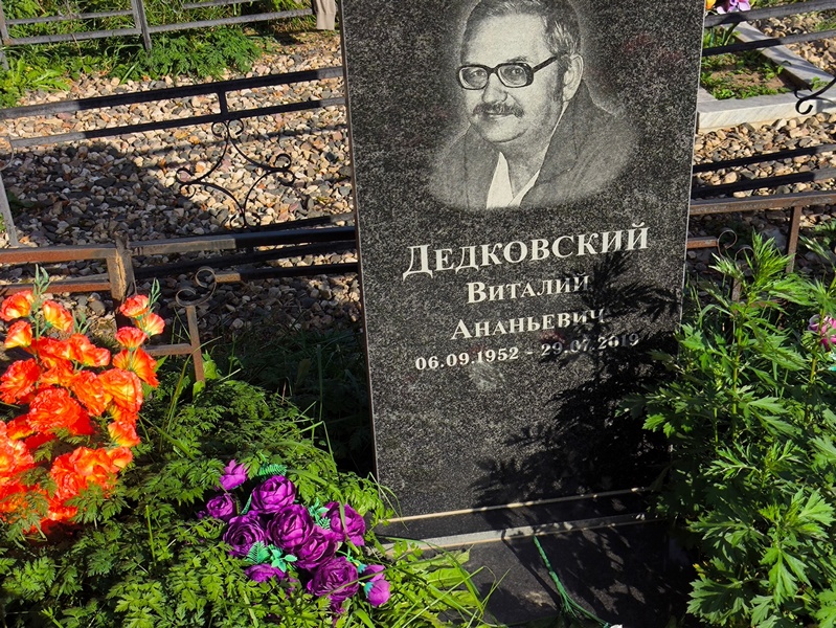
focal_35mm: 50
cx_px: 418
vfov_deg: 29.1
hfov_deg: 38.2
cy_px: 314
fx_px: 1208
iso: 50
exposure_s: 1/1908
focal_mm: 4.71
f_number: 1.7
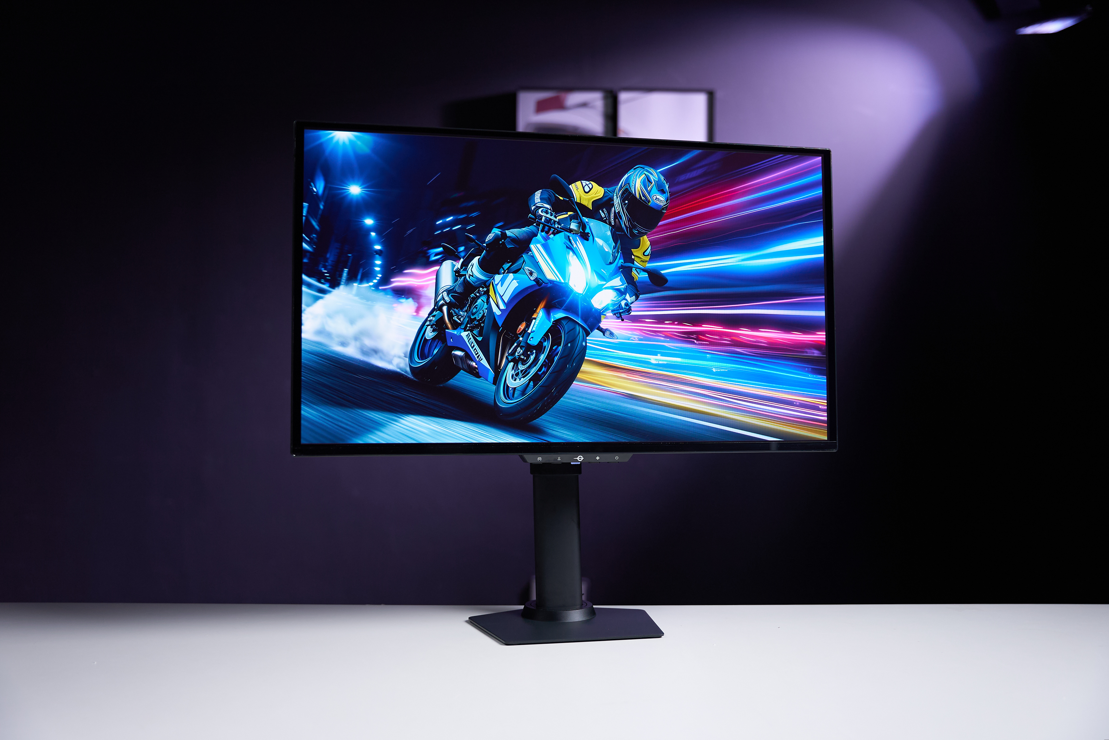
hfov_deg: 54.4
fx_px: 1079
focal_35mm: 35
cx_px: 554
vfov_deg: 37.9
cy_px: 370
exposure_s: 1/160
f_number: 2.8
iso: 640
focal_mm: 35
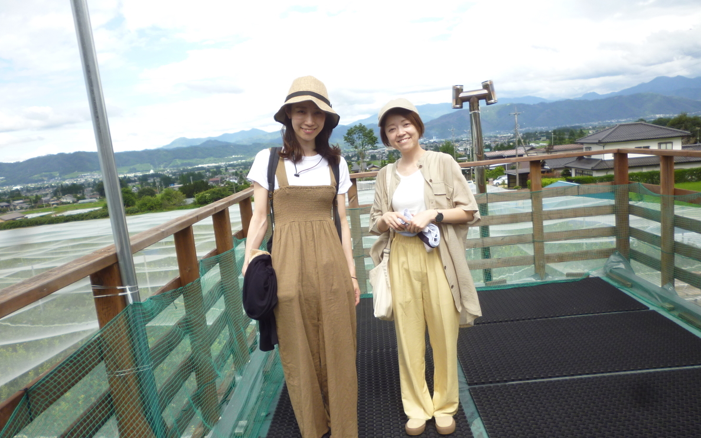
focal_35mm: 30
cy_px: 265
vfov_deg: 41.6
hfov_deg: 62.9
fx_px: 573
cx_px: 353
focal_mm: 5
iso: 100
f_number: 3.1
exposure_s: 1/400
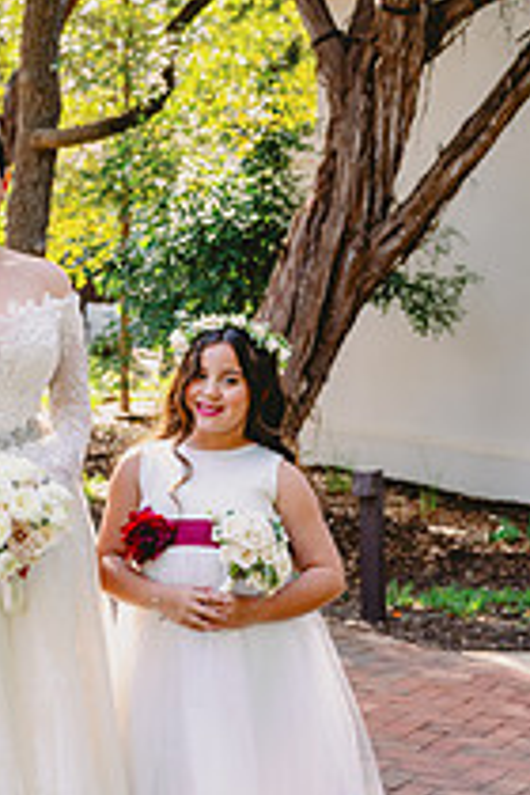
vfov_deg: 22.6
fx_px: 1987
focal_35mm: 90
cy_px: 500
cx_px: 8
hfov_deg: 14.9
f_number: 3.5
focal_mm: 42
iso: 400
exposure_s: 1/320
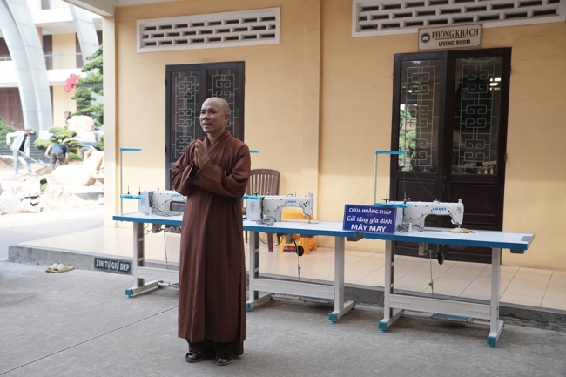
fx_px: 629
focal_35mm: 40
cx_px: 283
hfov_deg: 48.5
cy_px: 188
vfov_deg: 33.4
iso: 800
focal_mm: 40
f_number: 4
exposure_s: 1/800
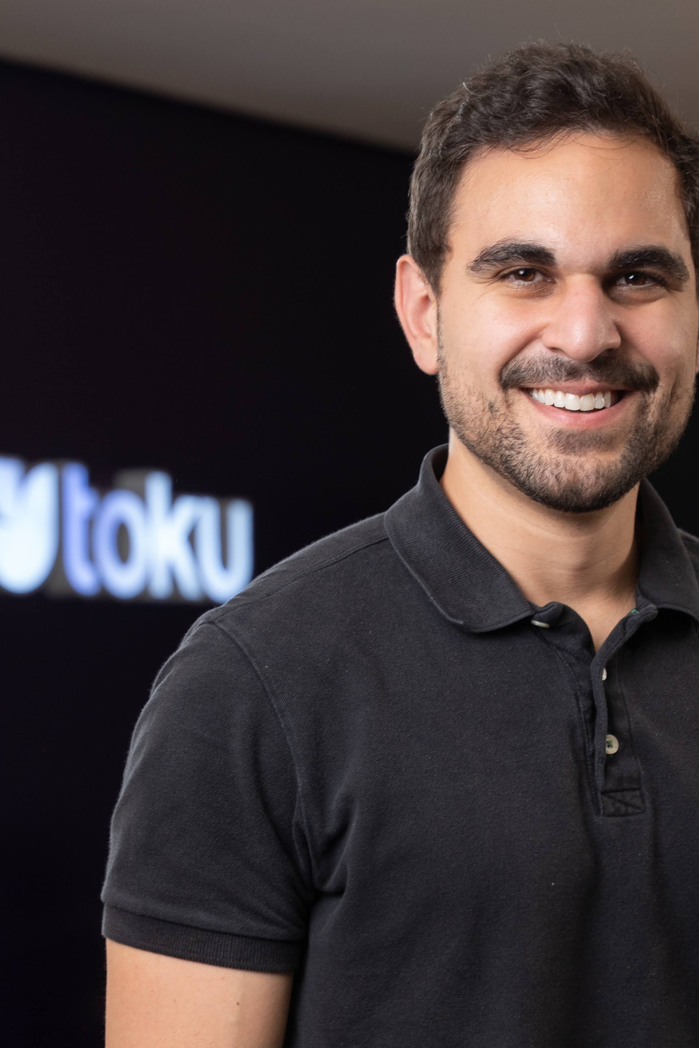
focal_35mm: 134
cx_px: 428
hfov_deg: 10.2
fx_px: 3902
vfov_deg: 15.3
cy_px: 596
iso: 320
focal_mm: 70
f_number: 4
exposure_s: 1/60
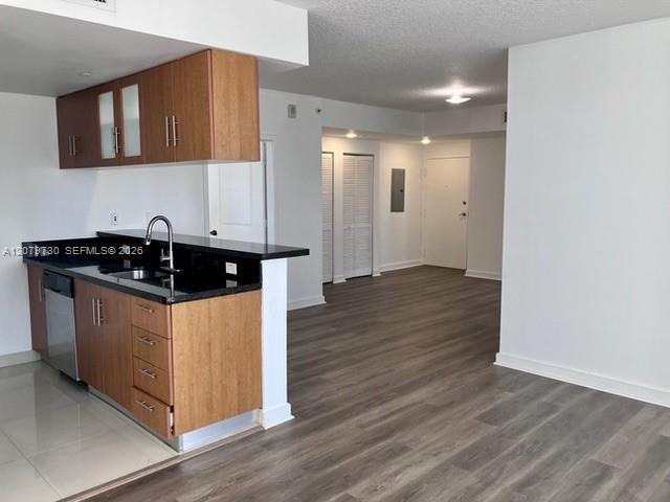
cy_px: 251
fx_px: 542
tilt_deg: -6.7
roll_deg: +0.3
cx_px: 335
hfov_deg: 63.4
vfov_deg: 49.7
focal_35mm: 28
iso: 80
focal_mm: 3.99
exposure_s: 1/120
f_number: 1.8
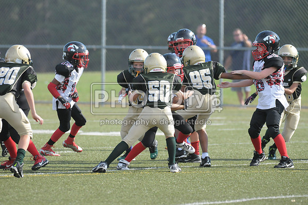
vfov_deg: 3.5
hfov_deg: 5.3
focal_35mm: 390
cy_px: 102
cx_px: 154
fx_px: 3332
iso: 1600
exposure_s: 1/5000
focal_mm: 260
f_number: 4
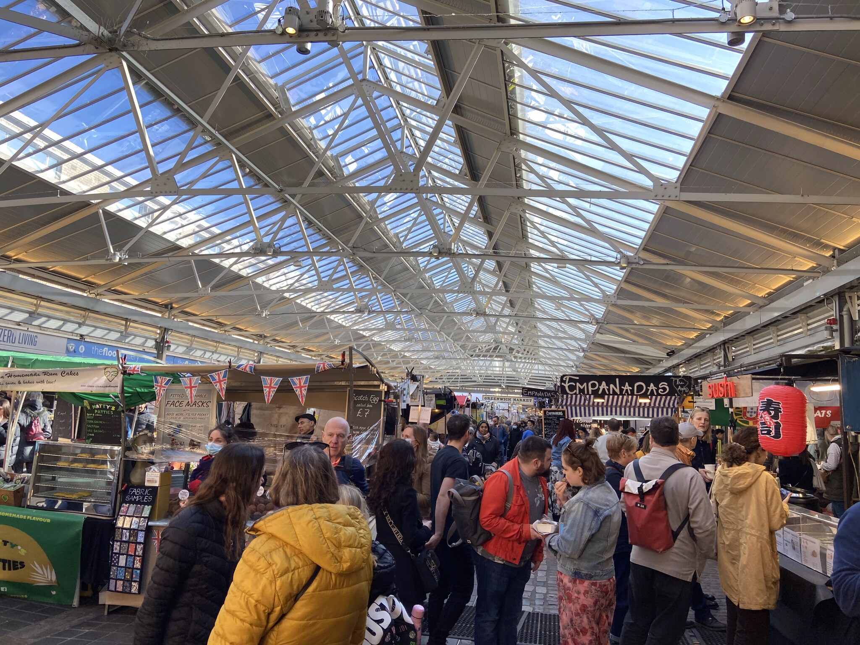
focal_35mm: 26
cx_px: 430
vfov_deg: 53.1
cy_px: 322
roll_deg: -2.8
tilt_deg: +9.5
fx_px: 646
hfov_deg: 67.3
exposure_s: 1/126
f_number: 1.8
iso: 32
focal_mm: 4.25
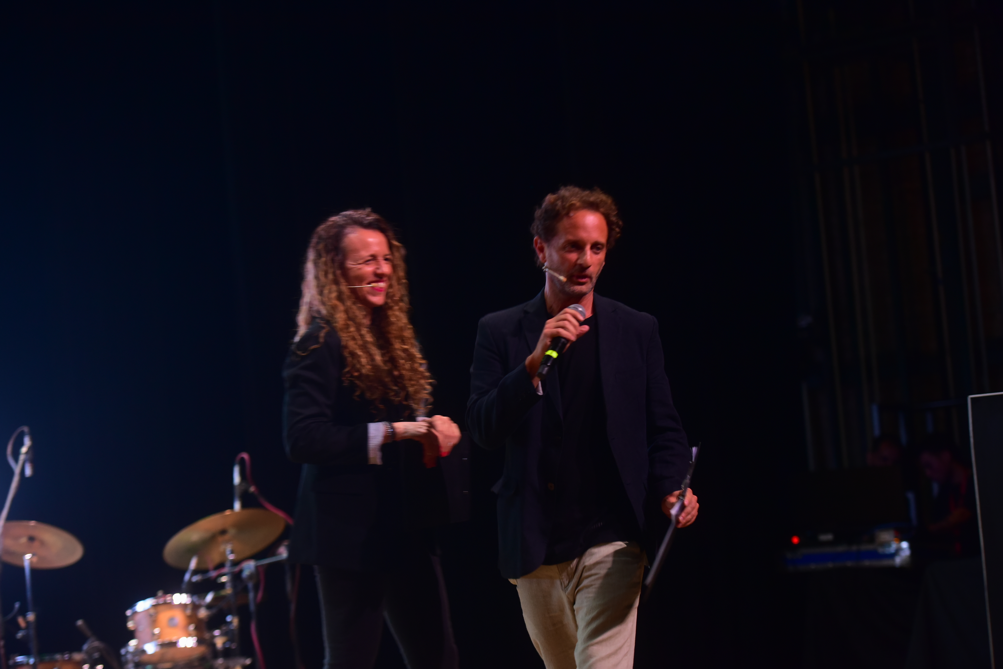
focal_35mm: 100
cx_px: 502
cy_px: 334
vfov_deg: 13.7
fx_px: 2786
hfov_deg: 20.4
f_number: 3.5
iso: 2000
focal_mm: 100
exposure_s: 1/60
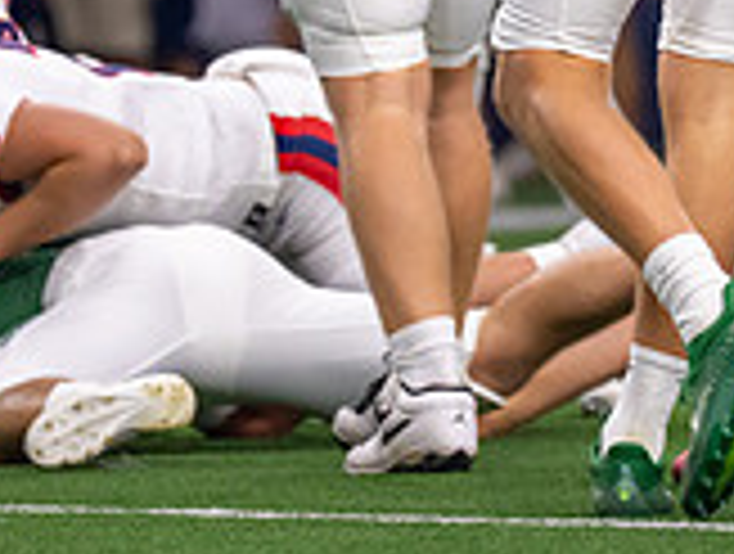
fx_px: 21485
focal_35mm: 1011
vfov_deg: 1.5
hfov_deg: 2.0
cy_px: -286
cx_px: 417
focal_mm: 200
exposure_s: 1/1000
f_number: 2.8
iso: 2000
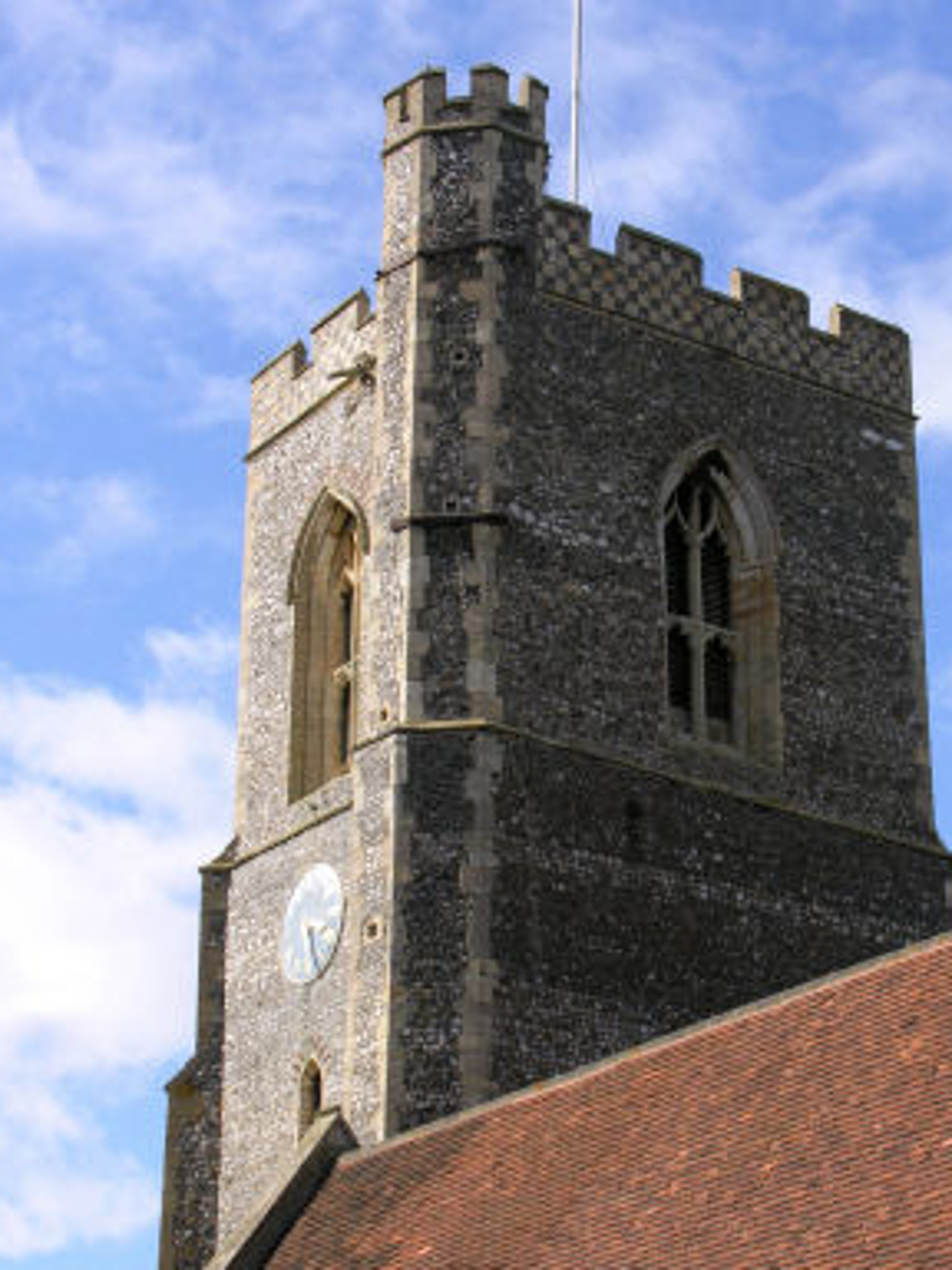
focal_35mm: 85
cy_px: 681
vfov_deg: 23.0
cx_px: 557
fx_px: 3117
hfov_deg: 17.4
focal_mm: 18
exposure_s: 1/136
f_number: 6.6
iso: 50
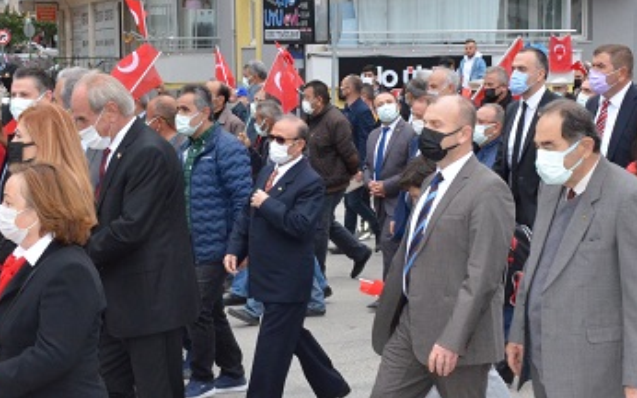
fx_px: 1562
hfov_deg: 23.1
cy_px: 233
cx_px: 320
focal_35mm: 90
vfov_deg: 14.5
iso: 2500
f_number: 13
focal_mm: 34
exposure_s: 1/250
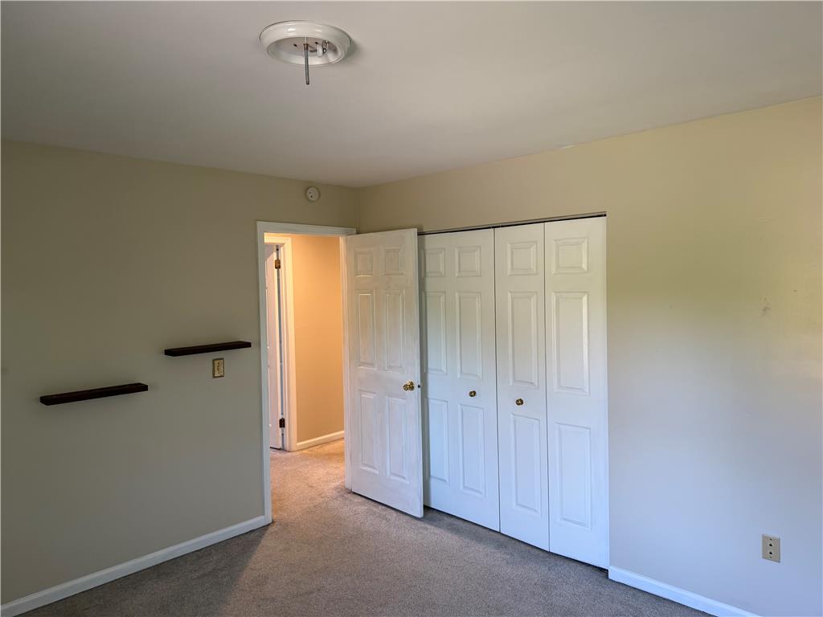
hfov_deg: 71.6
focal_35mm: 24
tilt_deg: -1.6
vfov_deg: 56.8
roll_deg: +0.3
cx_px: 412
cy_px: 308
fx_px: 571
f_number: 1.78
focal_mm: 6.76
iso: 160
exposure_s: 1/60
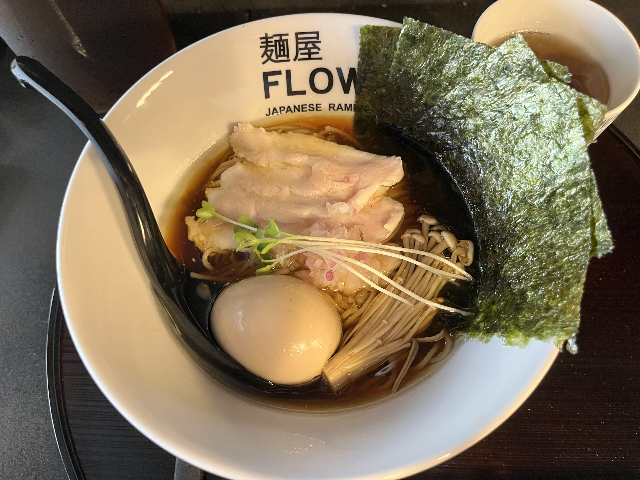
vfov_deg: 53.1
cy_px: 240
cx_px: 320
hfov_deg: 67.3
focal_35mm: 26
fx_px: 481
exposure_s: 1/50
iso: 500
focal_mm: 5.1
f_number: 1.6
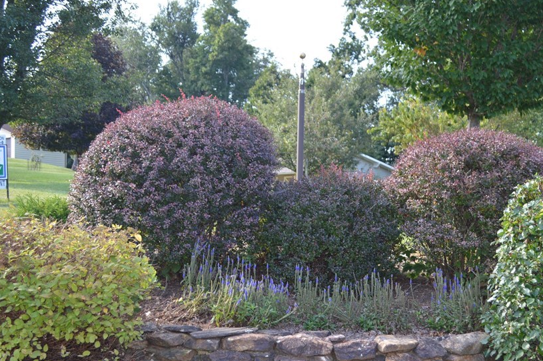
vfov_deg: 28.0
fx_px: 723
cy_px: 216
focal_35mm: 48
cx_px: 345
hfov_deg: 40.8
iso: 180
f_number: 4
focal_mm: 24
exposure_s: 1/125
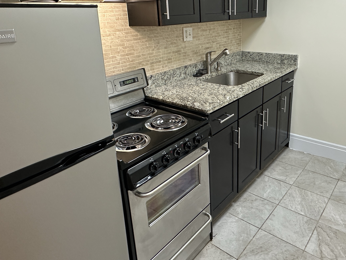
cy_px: 91
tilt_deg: -16.5
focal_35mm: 27
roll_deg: +2.1
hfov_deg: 65.0
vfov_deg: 50.6
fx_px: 270
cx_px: 200
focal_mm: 2.22
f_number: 2.2
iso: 200
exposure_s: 1/60
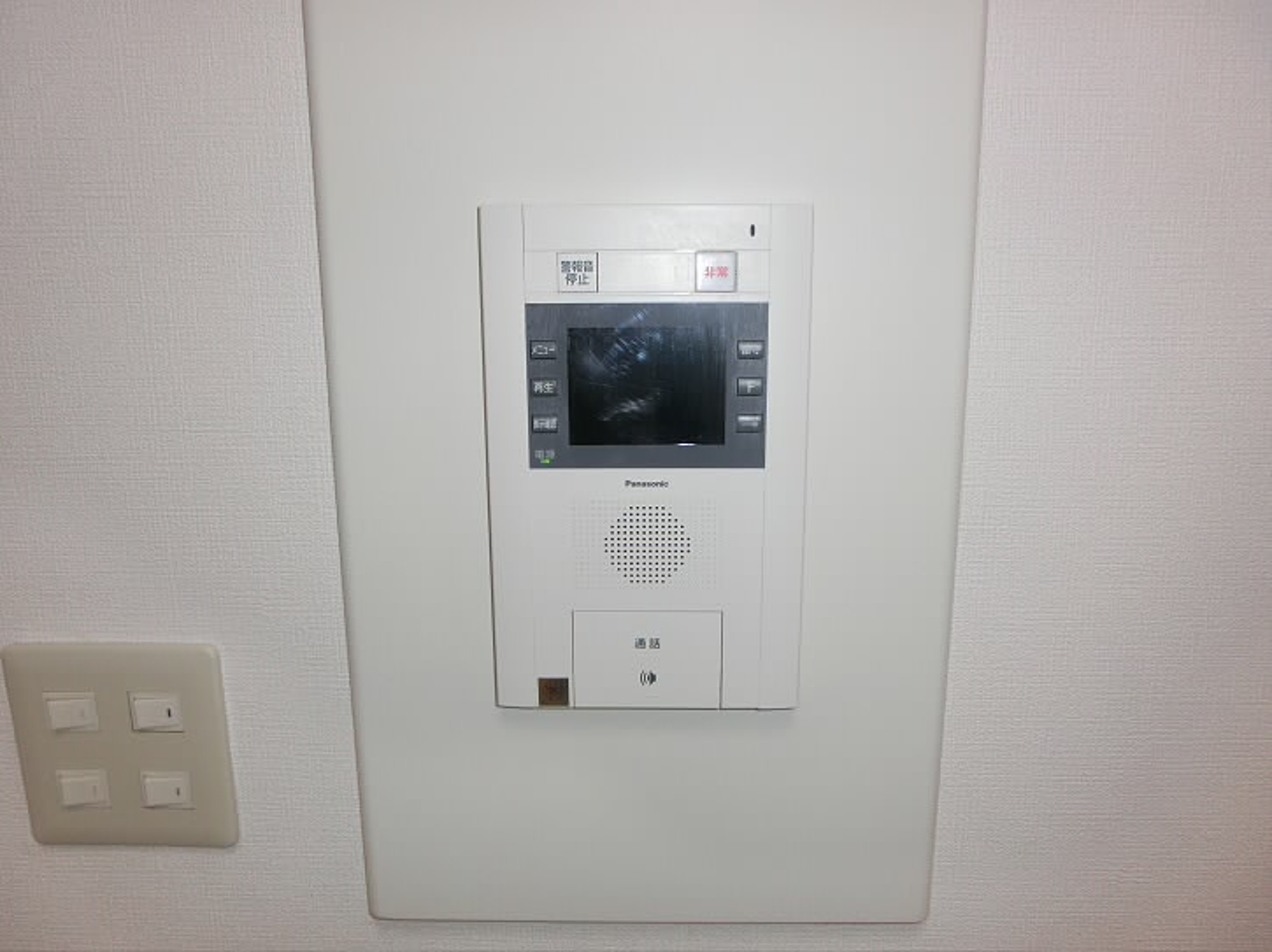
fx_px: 881
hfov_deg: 71.6
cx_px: 636
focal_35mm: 24
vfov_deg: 56.8
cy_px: 476
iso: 160
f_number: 3
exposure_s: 1/125
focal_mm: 4.24
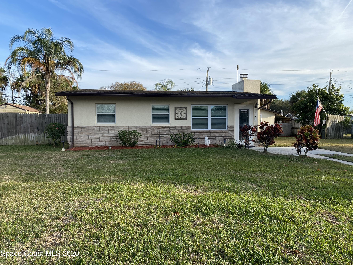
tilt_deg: -1.6
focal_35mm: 26
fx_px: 265
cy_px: 132
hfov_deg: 67.3
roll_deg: +0.6
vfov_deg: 53.1
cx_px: 176
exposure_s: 1/1316
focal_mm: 4.25
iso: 32
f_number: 1.8
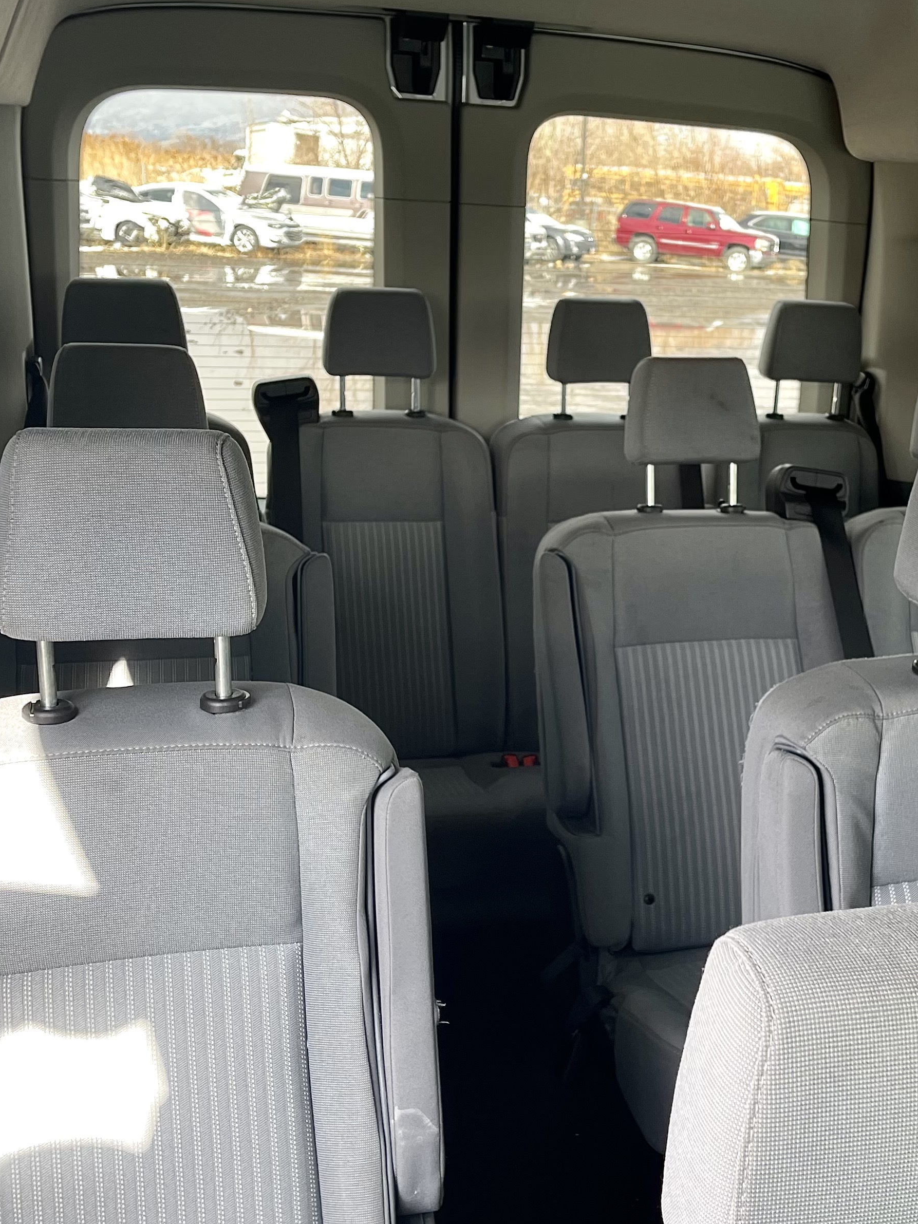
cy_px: 633
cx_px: 668
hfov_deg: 32.4
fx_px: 1556
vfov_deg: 42.9
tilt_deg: -16.9
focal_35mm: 44
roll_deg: -4.1
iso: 32
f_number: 1.6
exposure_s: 1/134
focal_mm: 5.1
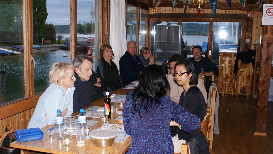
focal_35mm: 41
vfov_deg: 29.0
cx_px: 136
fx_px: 297
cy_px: 83
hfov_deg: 49.4
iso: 400
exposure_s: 1/60
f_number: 5.6
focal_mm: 26
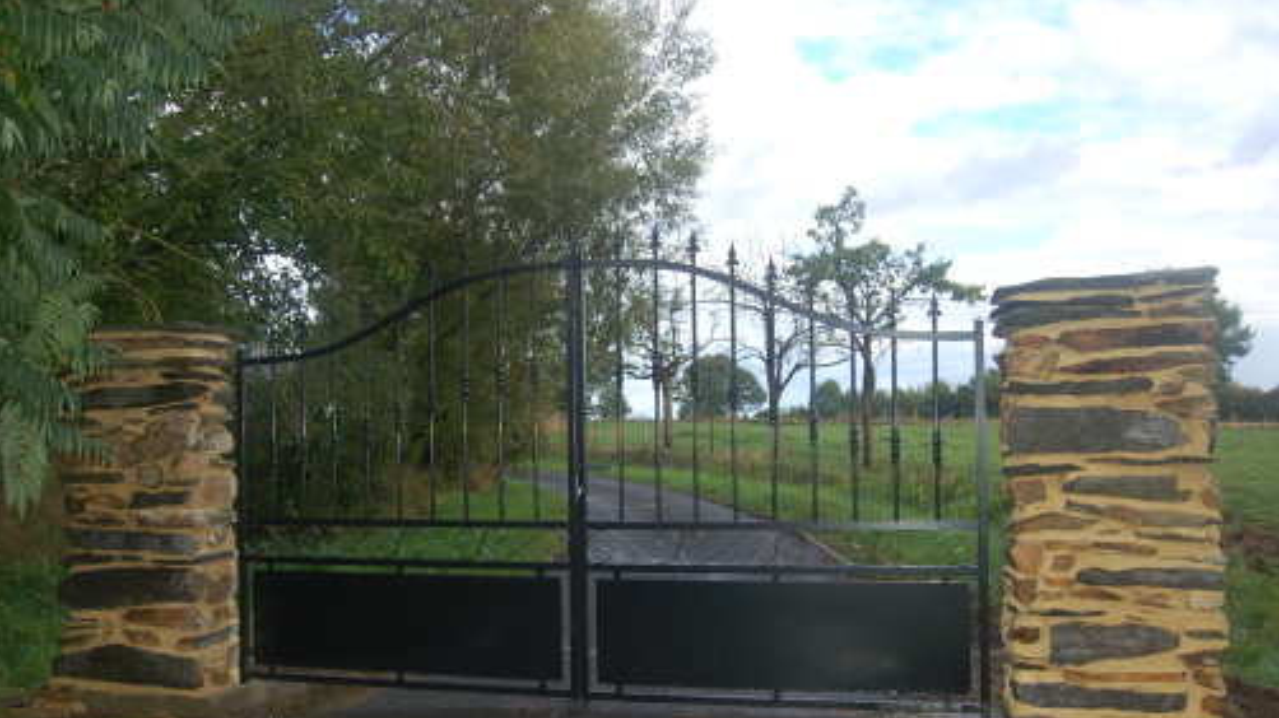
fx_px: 1085
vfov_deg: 36.6
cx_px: 632
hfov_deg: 61.0
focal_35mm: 32
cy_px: 387
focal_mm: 20
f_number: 5
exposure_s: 1/500
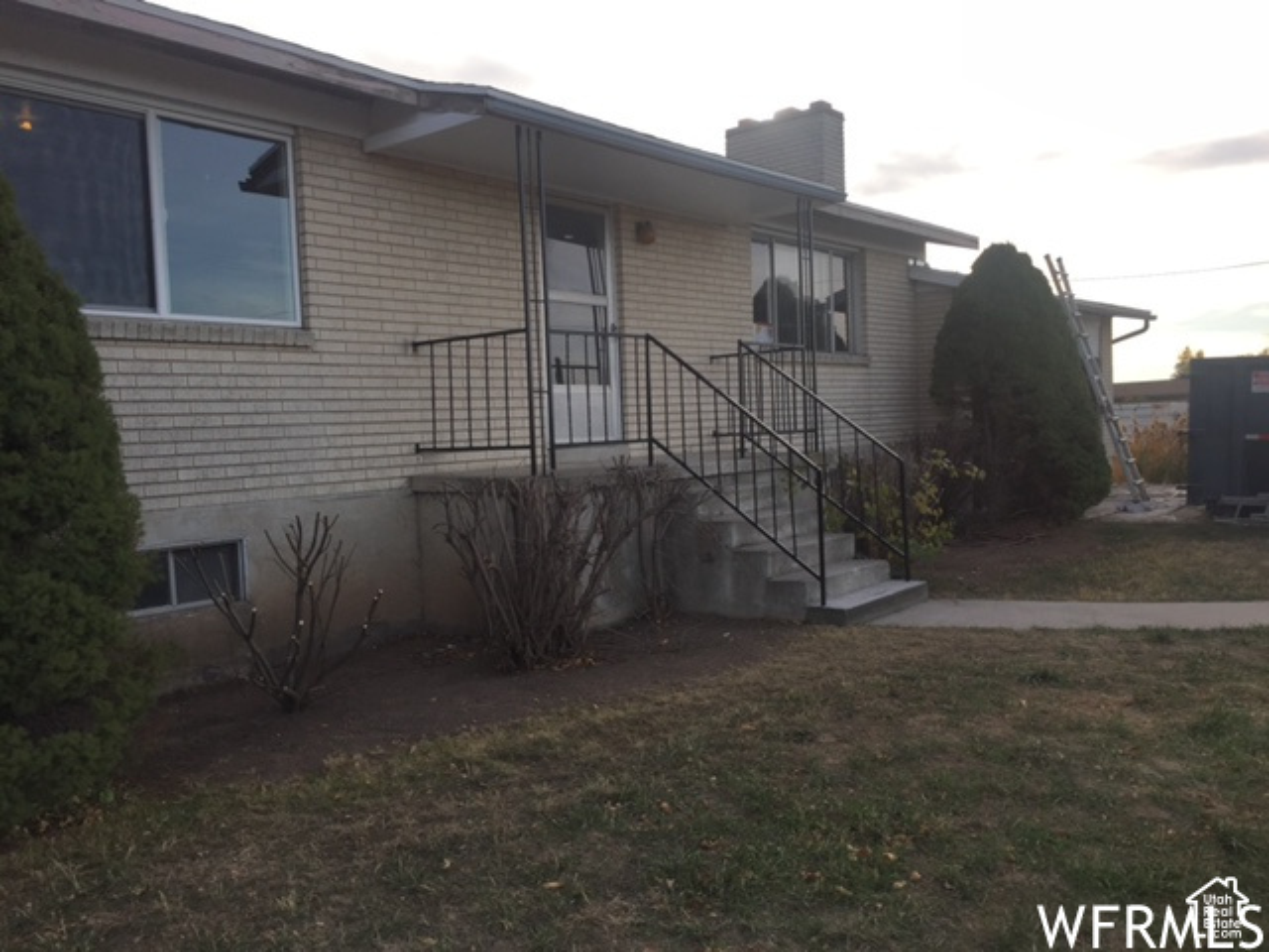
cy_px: 476
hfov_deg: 61.7
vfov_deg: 48.2
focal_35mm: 29
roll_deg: +1.3
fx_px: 1063
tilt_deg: -4.2
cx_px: 634
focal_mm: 4.15
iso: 32
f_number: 2.2
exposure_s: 1/860
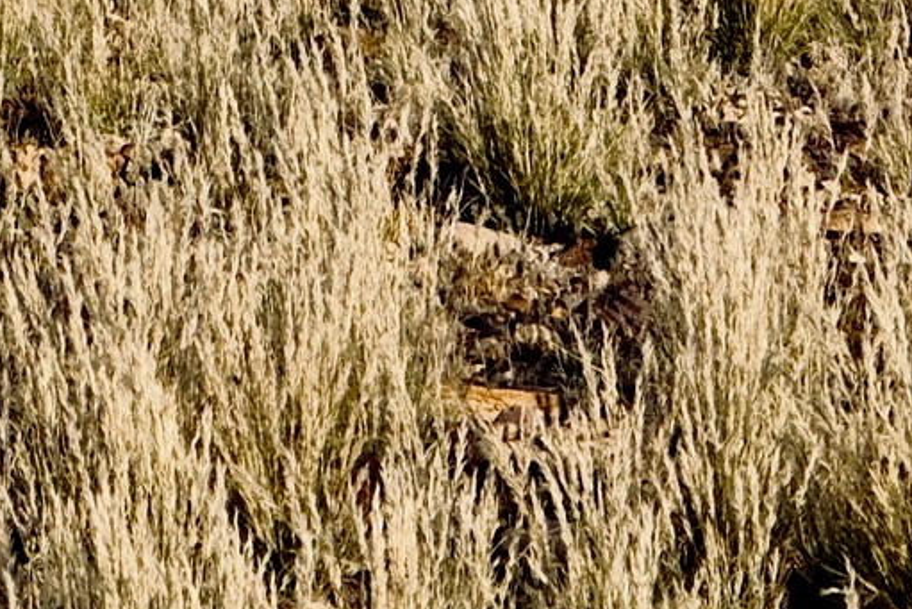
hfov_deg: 4.1
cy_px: -643
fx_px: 12669
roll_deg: +0.9
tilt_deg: -4.6
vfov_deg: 2.7
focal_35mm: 500
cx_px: -534
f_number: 2.8
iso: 50
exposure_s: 1/1395
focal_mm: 15.66
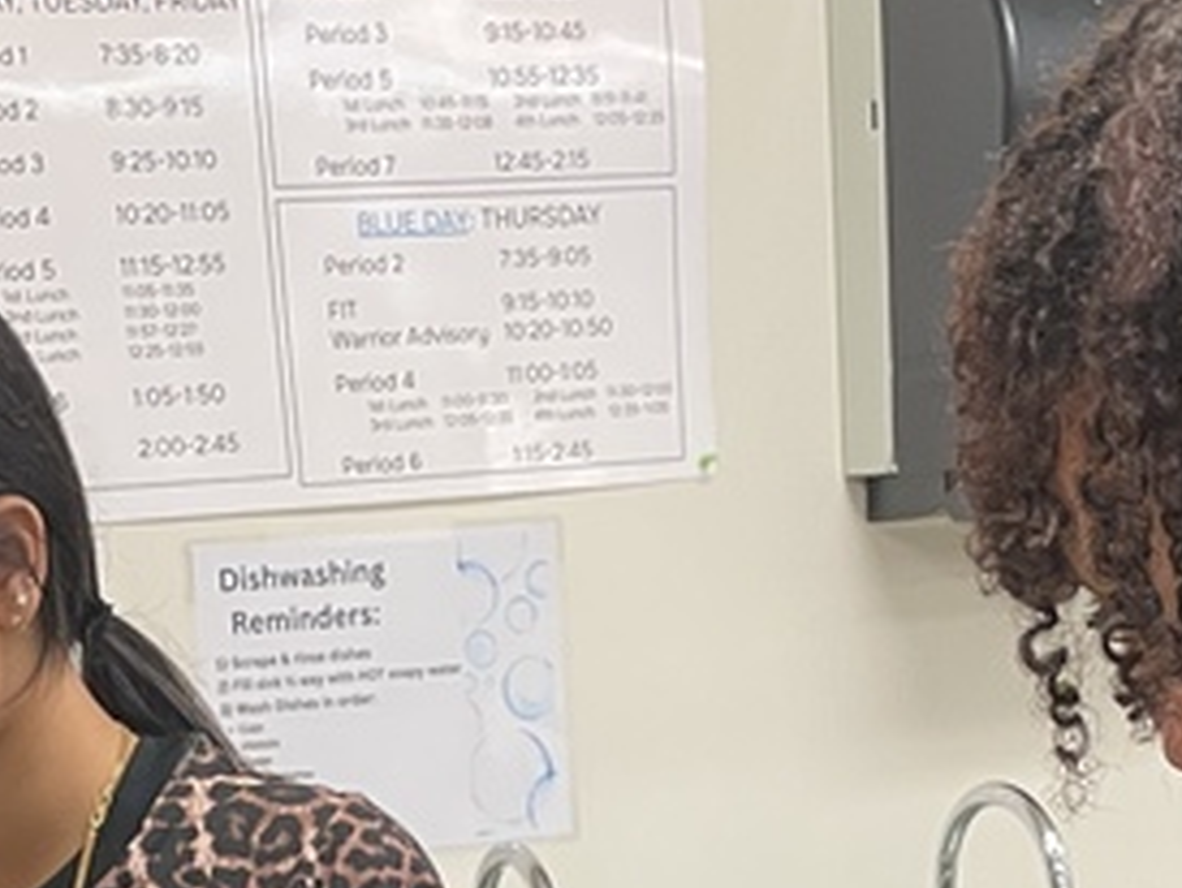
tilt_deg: -16.6
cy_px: 1599
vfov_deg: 13.7
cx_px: 505
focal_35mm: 97
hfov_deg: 20.2
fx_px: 3315
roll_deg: +3.0
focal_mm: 4.2
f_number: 1.6
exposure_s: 1/60
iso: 160
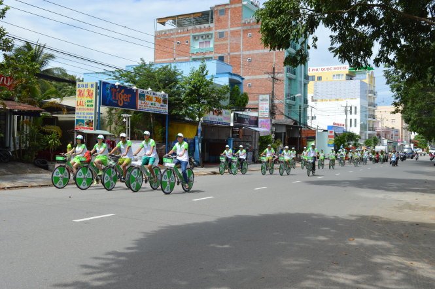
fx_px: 471
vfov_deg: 34.1
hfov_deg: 49.6
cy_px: 144
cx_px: 218
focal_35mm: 39
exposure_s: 1/250
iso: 100
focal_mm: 26
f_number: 8
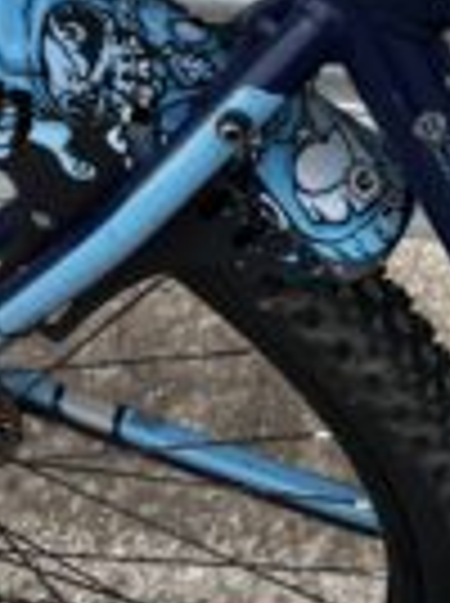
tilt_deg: -47.2
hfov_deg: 19.2
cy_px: 27
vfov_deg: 26.6
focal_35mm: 70
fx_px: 1217
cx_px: 603
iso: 50
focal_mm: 5.1
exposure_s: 1/727
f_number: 1.6
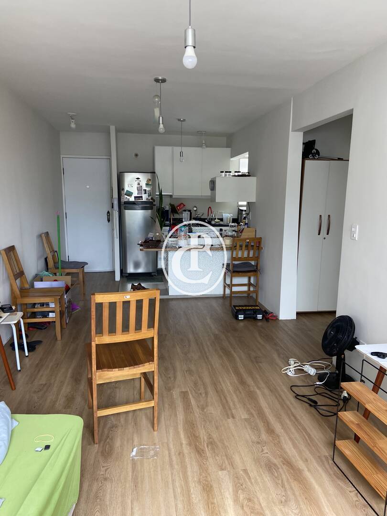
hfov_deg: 53.1
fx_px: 388
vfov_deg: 67.3
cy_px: 258
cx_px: 194
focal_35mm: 26
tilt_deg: -8.5
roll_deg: -0.8
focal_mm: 4.25
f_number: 1.8
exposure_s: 1/104
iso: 125
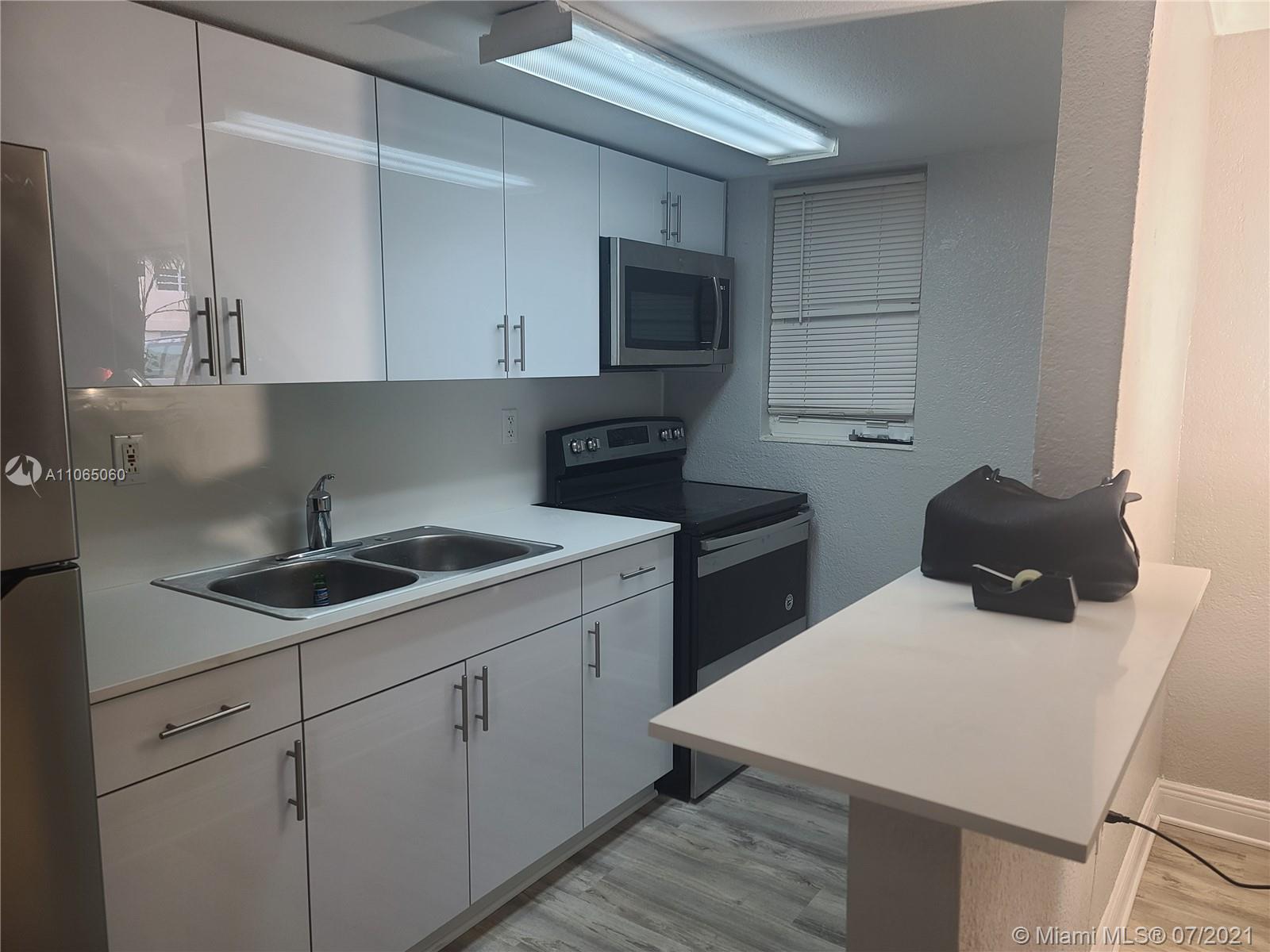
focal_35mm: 25
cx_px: 635
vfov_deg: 54.9
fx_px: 917
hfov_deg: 69.4
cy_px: 476
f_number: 1.8
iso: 100
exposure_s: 1/59
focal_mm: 7
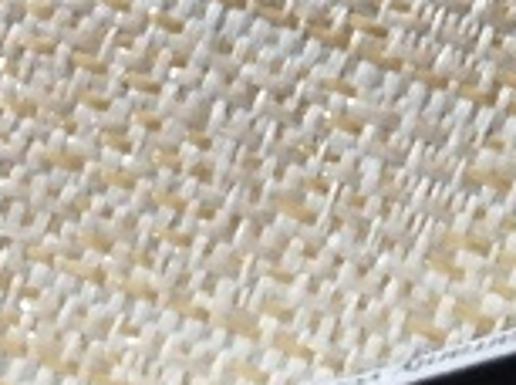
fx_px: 2260
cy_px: -152
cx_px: 931
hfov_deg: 12.0
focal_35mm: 152
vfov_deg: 9.5
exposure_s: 1/33
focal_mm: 4.15
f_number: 2.2
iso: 125
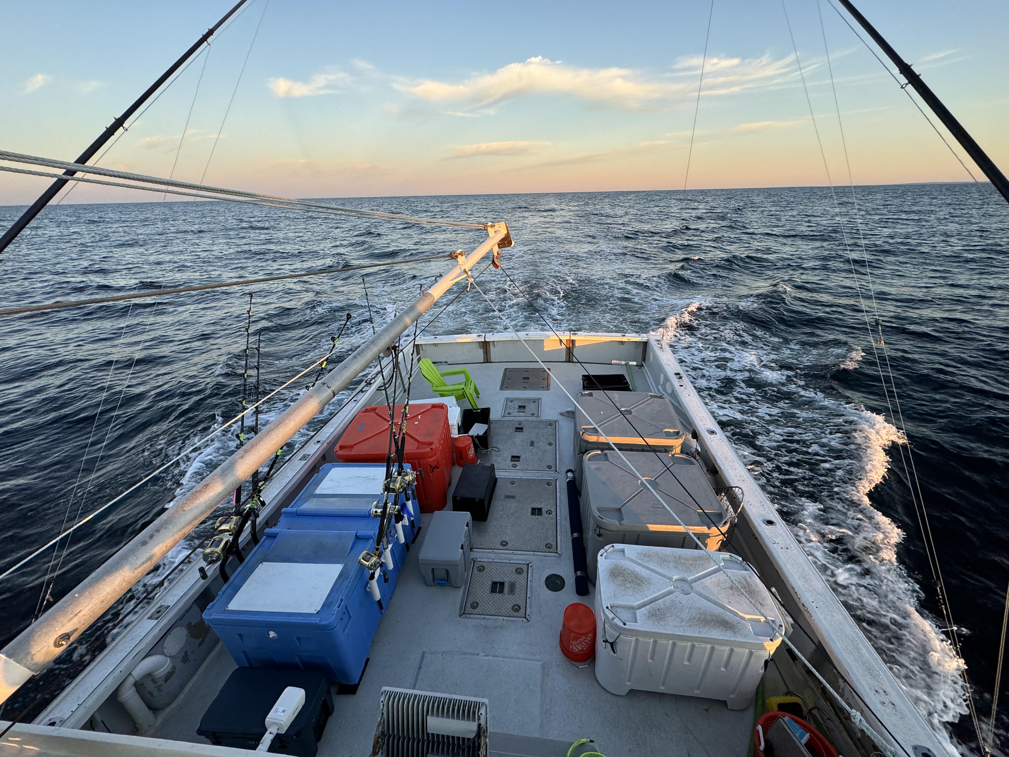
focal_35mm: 14
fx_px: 408
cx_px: 504
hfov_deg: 102.1
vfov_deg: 85.7
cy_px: 378
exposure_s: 1/134
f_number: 2.2
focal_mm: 2.22
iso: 40
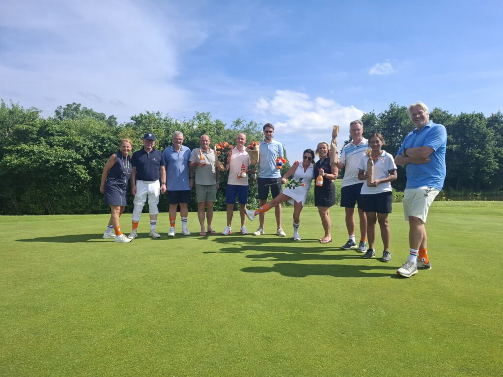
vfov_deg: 58.9
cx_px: 252
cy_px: 188
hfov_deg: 73.9
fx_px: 334
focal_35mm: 23
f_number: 1.8
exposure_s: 1/1661
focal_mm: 5.54
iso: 50
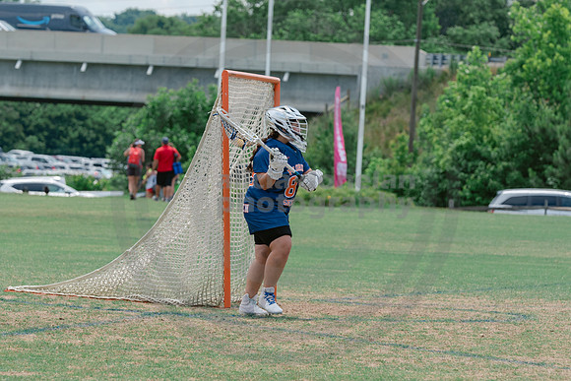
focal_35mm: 245
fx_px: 3887
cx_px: 325
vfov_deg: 5.6
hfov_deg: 8.4
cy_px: 186
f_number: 5
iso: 250
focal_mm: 150
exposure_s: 1/1600
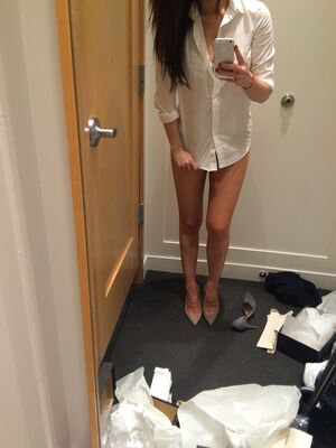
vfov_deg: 61.7
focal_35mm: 29
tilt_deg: -26.4
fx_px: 375
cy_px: 224
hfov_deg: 48.2
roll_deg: -3.1
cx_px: 168
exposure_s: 1/30
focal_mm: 4.15
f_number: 2.2
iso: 40
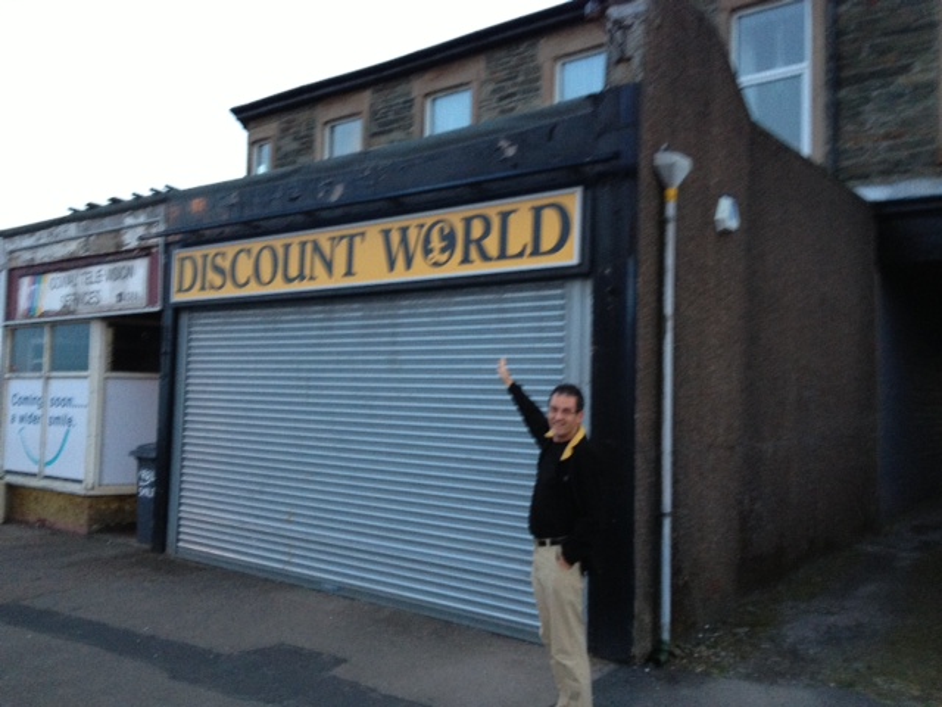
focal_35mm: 35
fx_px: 952
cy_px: 354
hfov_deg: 52.6
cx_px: 471
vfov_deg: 40.7
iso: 250
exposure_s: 1/20
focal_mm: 4.28
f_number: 2.4
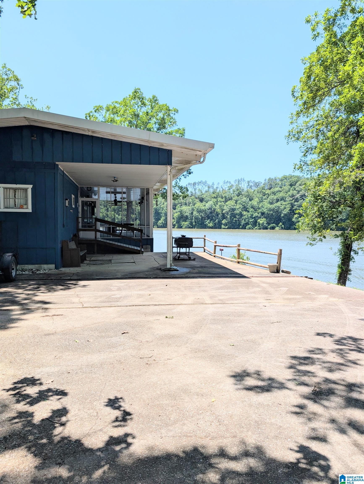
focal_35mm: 24
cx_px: 182
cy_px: 242
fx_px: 336
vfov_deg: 71.5
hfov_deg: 56.9
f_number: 1.68
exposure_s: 1/912
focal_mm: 6.9
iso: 22
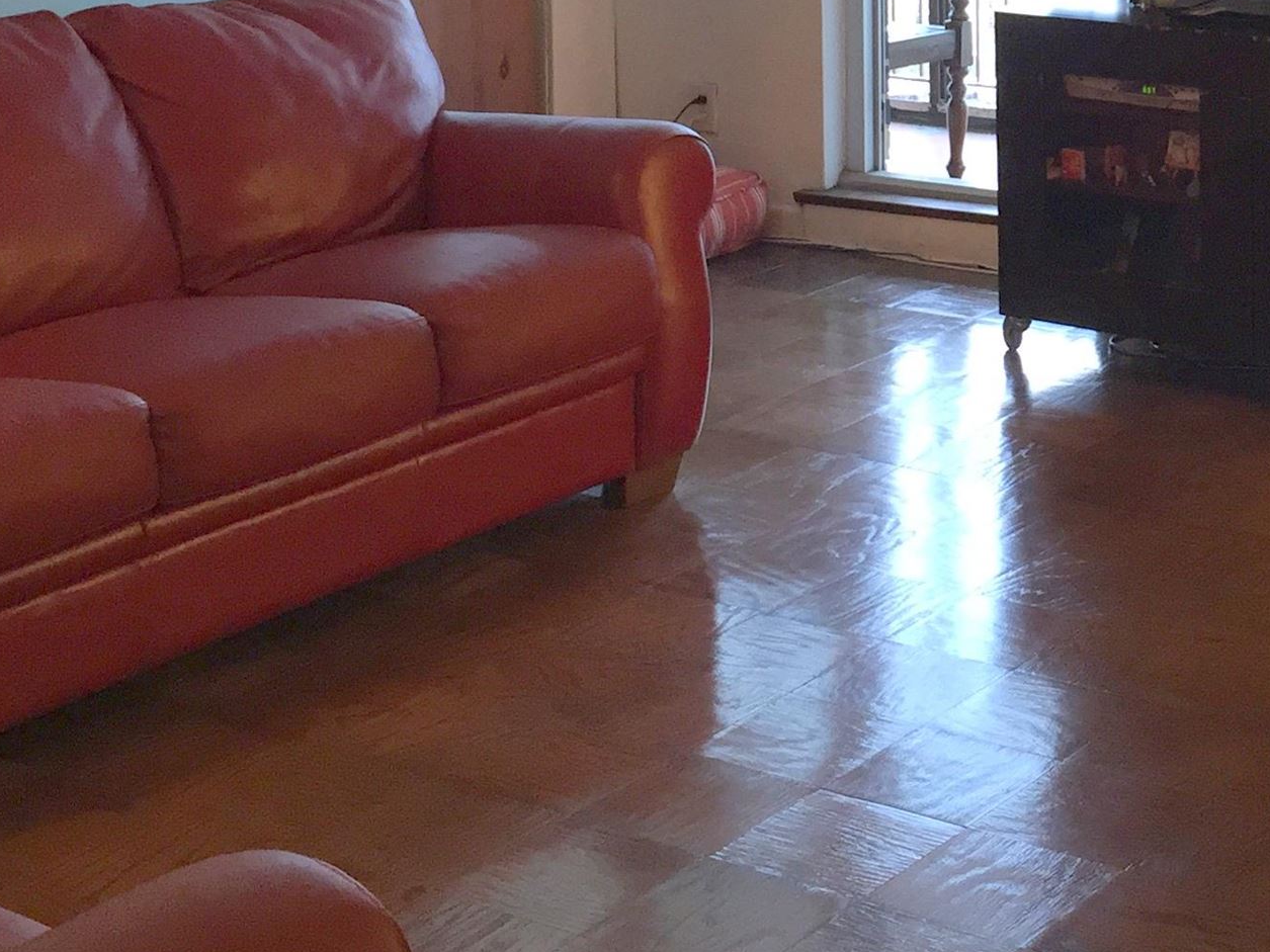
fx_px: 2605
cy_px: 32
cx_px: 1145
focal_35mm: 71
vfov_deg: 20.2
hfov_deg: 26.5
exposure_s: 1/30
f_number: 2.2
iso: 100
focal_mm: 4.15
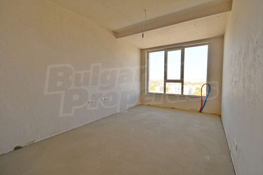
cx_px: 132
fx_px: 110
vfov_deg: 77.3
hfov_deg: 100.4
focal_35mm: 15
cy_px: 88
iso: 100
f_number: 5
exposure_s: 1/100
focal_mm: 10
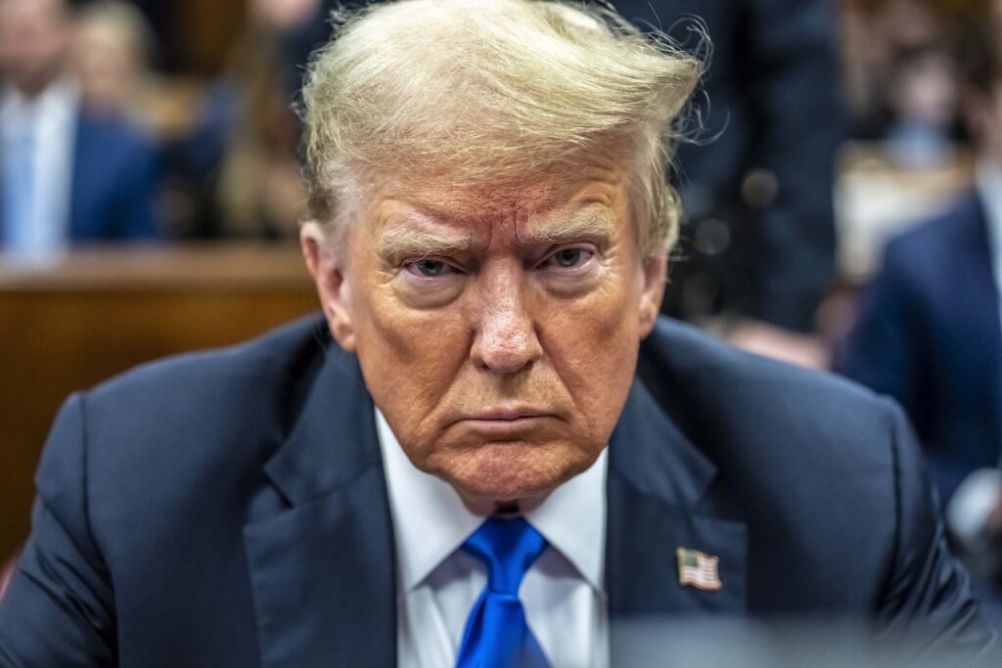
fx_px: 2366
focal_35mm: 85
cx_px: 501
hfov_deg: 23.9
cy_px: 334
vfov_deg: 16.1
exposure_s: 1/250
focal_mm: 85
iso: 5000
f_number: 2.8
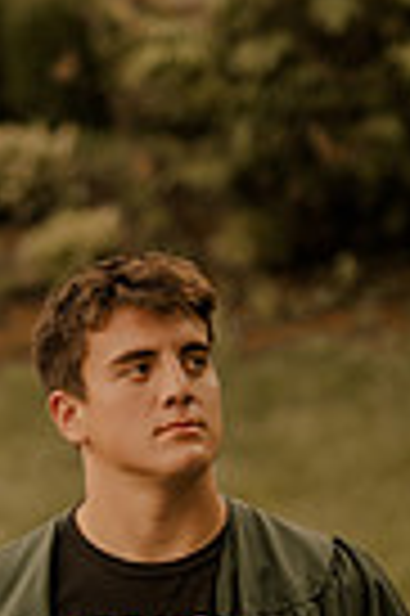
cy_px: 751
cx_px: 23
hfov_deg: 5.6
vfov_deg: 8.3
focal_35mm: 246
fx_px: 4213
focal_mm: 50
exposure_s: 1/640
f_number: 1.8
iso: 64
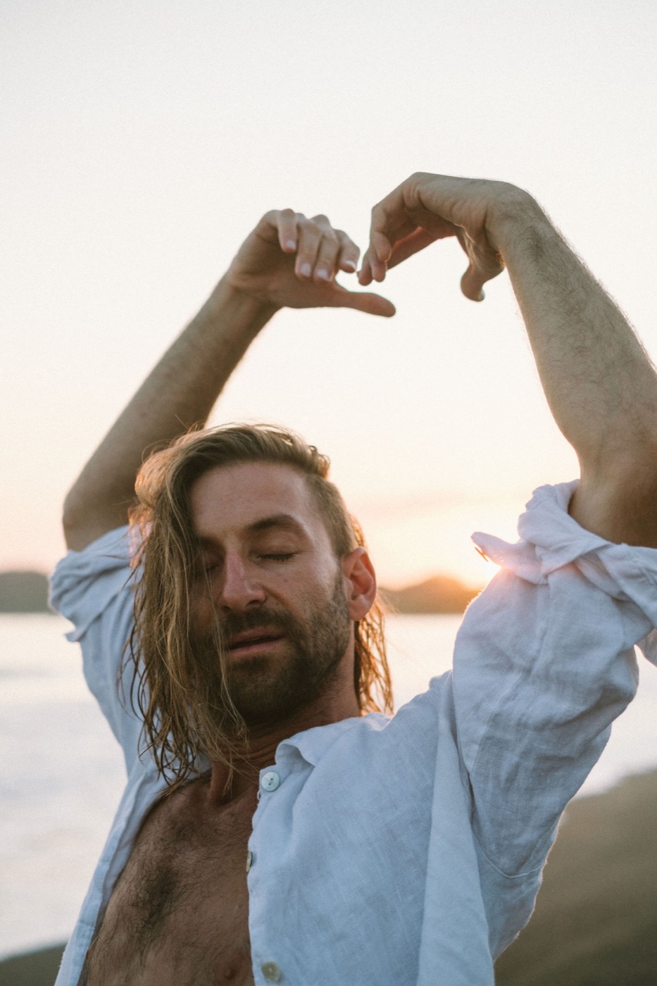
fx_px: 1451
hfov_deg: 25.5
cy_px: 493
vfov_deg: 37.5
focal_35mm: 53
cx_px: 328
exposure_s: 1/1600
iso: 500
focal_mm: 35
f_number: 2
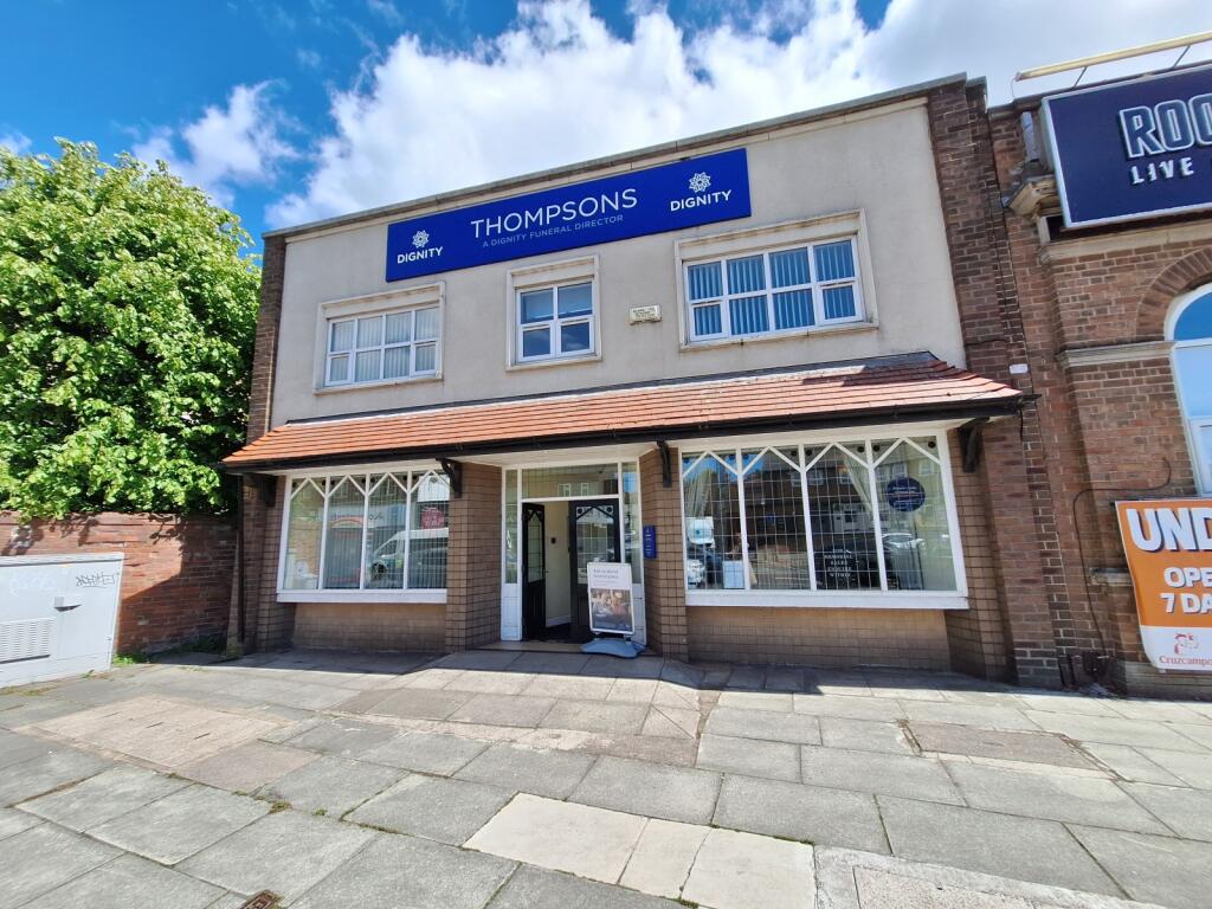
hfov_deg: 106.2
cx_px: 606
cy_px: 454
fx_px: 455
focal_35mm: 13
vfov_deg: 89.9
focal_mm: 1.74
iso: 40
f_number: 2.2
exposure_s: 1/2004
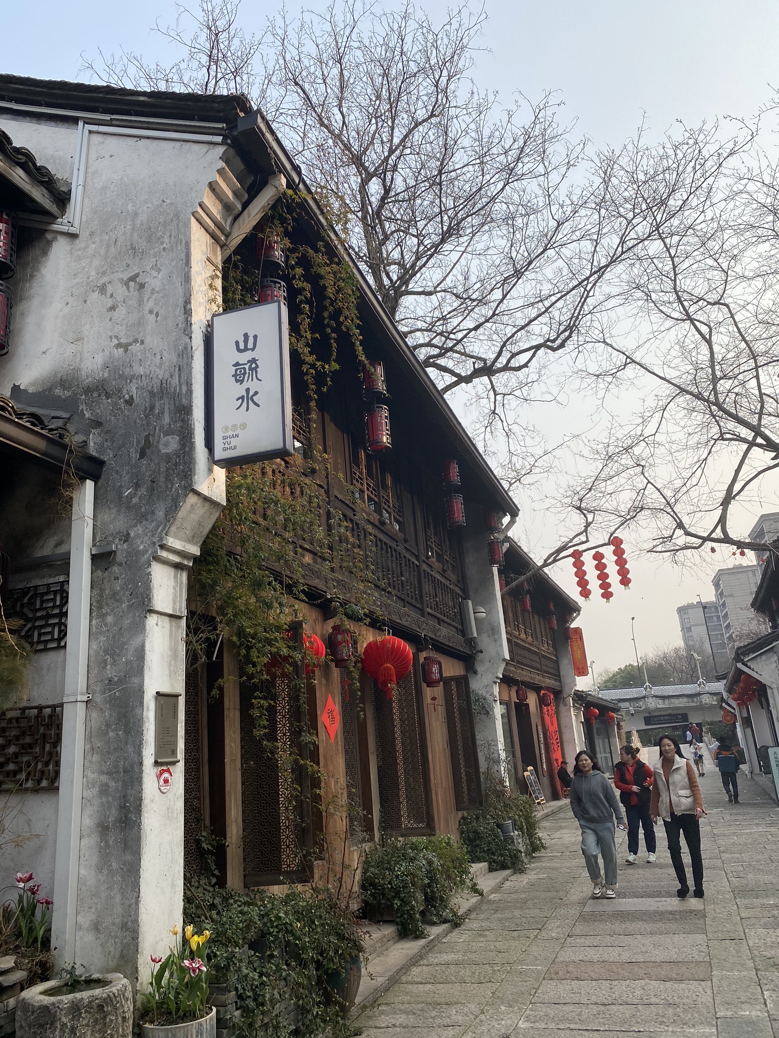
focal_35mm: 26
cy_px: 519
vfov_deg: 67.3
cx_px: 390
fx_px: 780
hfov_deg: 53.1
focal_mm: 4.25
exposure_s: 1/1838
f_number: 1.8
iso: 32
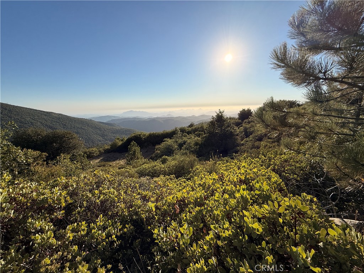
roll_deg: +1.2
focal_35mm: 14
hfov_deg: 102.1
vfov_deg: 85.7
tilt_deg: -11.9
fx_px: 147
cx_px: 182
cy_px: 136
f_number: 2.2
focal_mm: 2.22
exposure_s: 1/3663
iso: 50
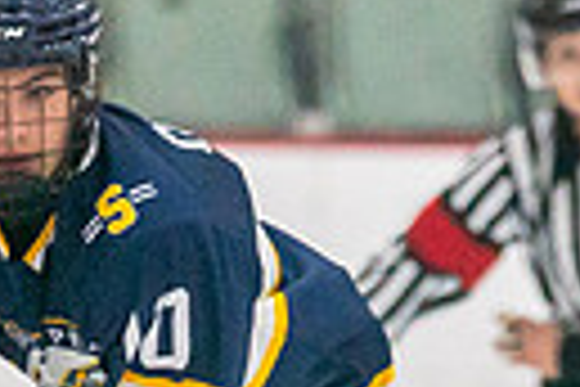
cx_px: 76
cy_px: 990
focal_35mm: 1503
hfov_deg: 1.4
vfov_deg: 0.9
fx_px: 24213
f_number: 2.8
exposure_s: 1/1250
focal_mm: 200
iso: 3200
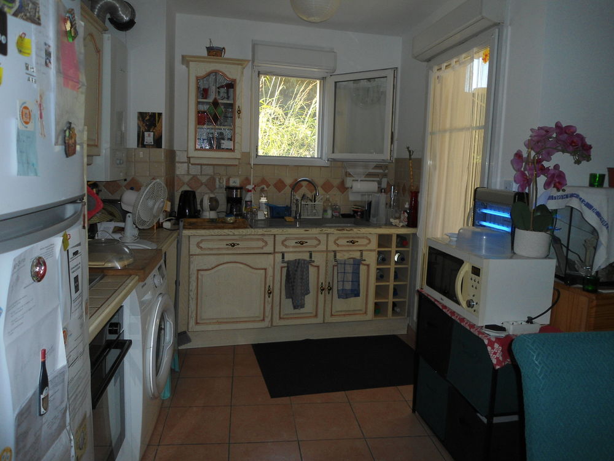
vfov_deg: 53.1
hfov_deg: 67.3
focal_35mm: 26
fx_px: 461
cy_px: 230
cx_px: 307
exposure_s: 1/80
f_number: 2.8
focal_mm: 4.7
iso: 80
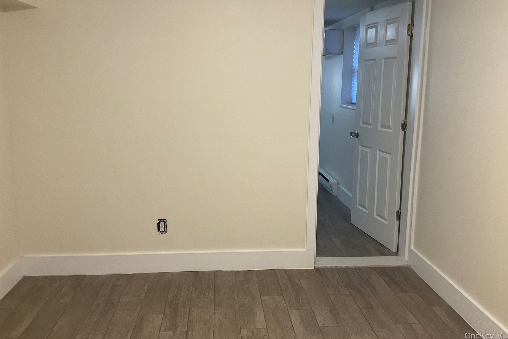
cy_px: 146
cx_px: 255
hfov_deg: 60.3
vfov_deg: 42.2
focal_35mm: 31
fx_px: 437
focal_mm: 3
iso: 100
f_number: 1.8
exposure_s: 1/60
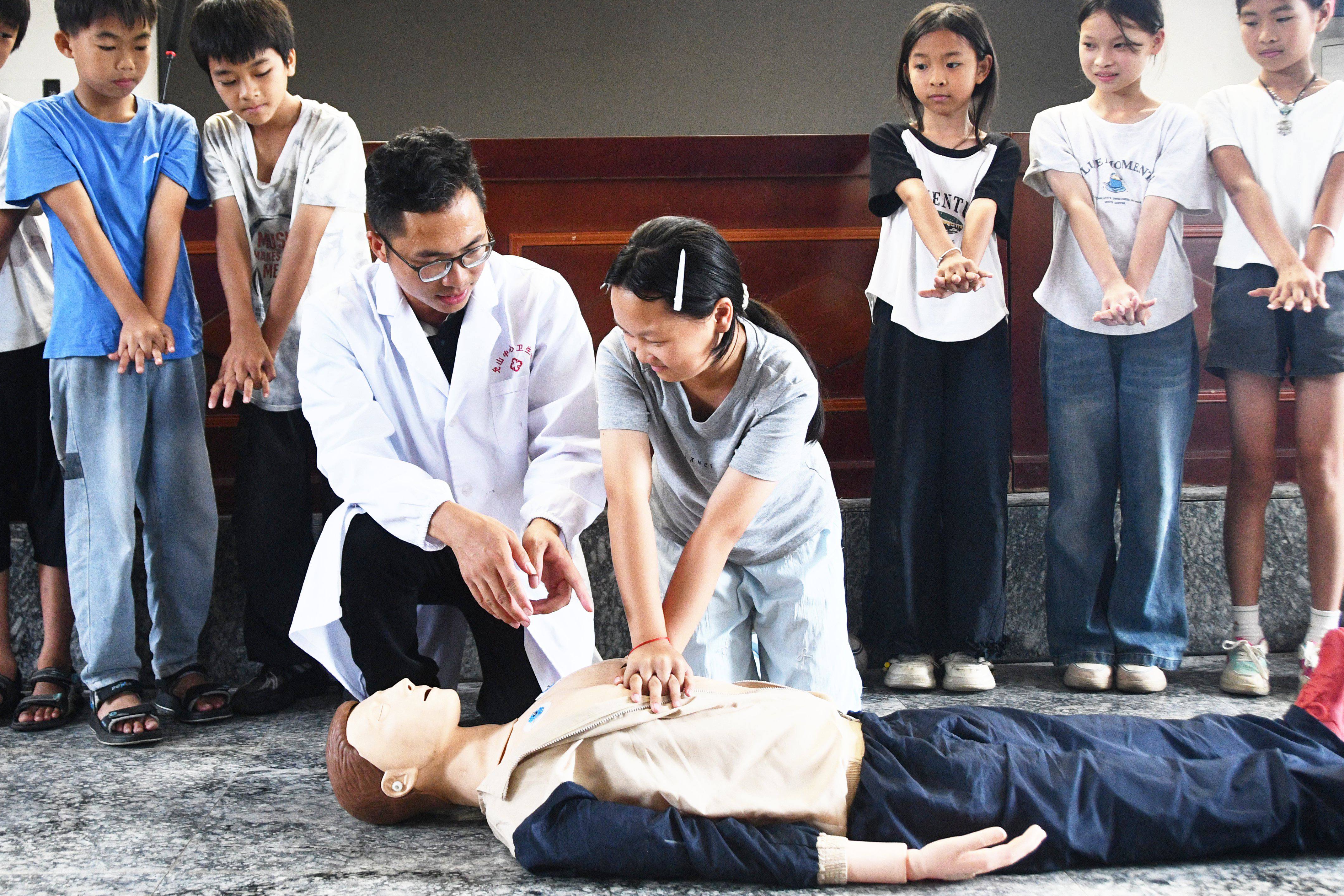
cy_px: 389
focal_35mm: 39
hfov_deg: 49.5
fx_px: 1456
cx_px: 610
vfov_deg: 34.2
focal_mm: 20
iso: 1600
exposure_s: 1/125
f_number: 3.5
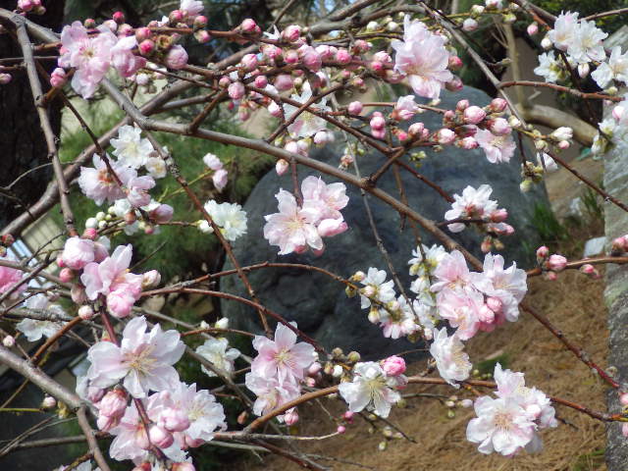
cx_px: 314
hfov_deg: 31.2
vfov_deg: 23.7
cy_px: 236
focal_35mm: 62
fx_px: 1125
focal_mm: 11
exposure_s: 1/250
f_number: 4.9
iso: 125
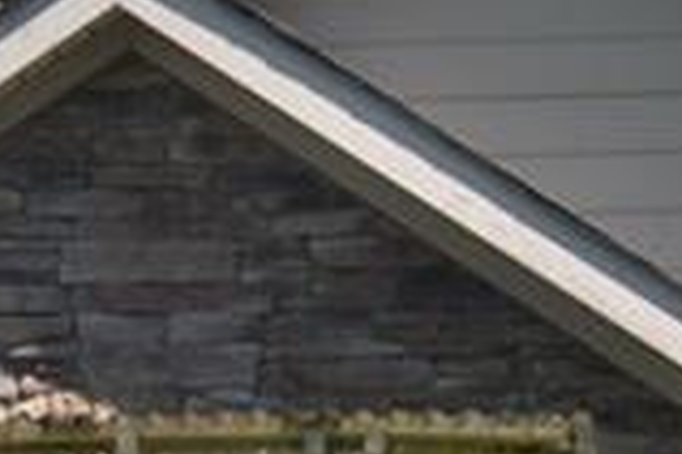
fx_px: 4887
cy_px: 833
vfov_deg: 5.2
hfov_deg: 7.9
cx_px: -180
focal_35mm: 258
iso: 200
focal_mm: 40
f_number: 10
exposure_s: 1/400
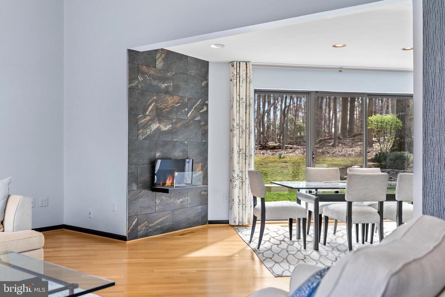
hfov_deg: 54.4
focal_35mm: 35
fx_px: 433
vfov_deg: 37.9
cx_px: 222
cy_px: 148
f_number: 3.2
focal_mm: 35
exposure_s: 1/50
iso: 640
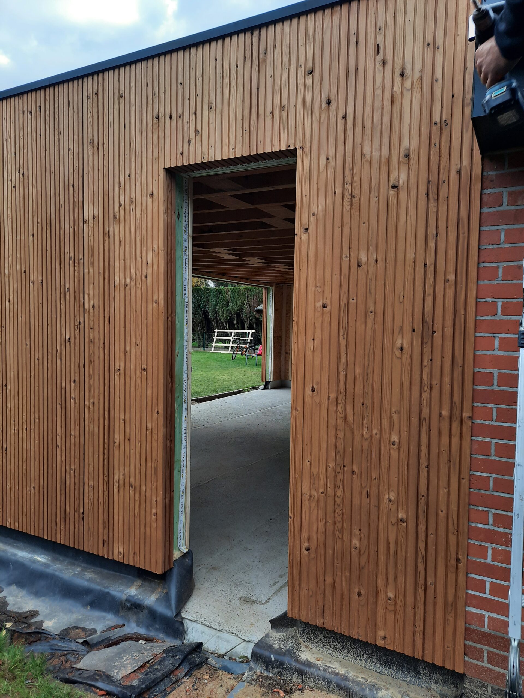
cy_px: 349
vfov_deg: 69.4
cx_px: 262
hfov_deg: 54.9
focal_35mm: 25
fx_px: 505
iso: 32
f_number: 2
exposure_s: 1/108
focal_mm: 4.6
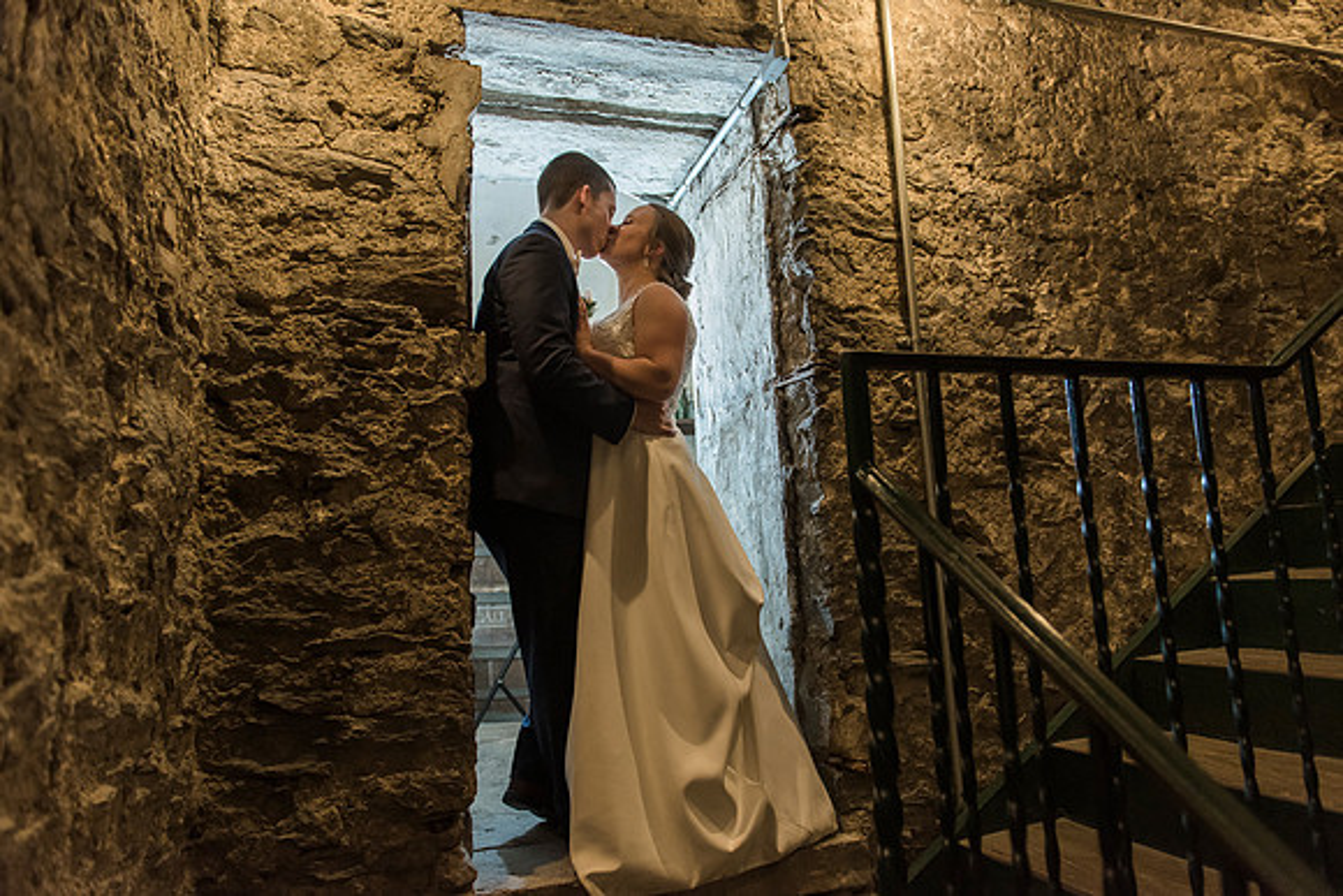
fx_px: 896
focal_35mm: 24
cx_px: 672
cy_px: 448
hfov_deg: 73.7
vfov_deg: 53.2
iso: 1250
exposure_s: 1/80
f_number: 3.2
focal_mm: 24
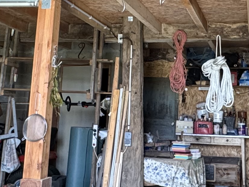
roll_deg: -1.6
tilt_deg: +15.3
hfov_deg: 28.5
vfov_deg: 20.6
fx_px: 489
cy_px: -21
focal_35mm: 68
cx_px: 154
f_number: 2.2
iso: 320
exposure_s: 1/79
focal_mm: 2.22
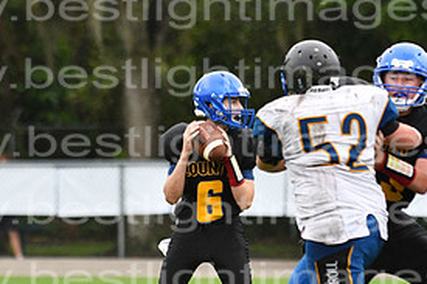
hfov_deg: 4.7
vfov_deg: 3.1
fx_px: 5251
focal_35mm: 443
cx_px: 233
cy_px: 179
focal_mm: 140
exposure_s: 1/2500
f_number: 3.5
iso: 800
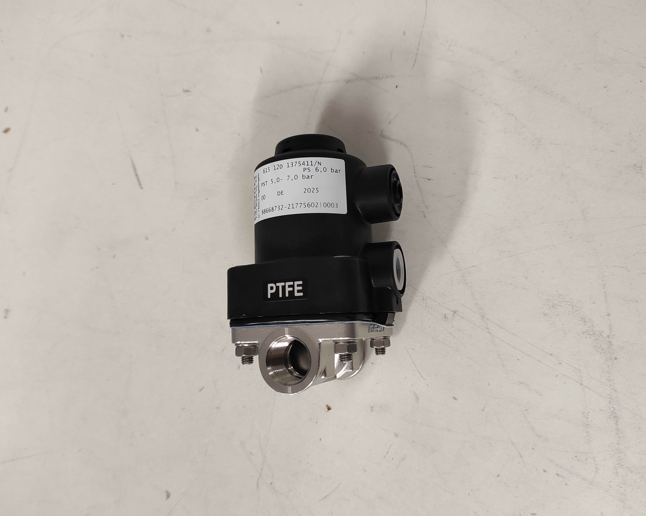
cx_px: 335
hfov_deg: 64.1
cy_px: 263
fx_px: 516
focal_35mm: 27
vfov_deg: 53.2
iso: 529
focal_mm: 5.43
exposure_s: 1/33
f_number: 1.89
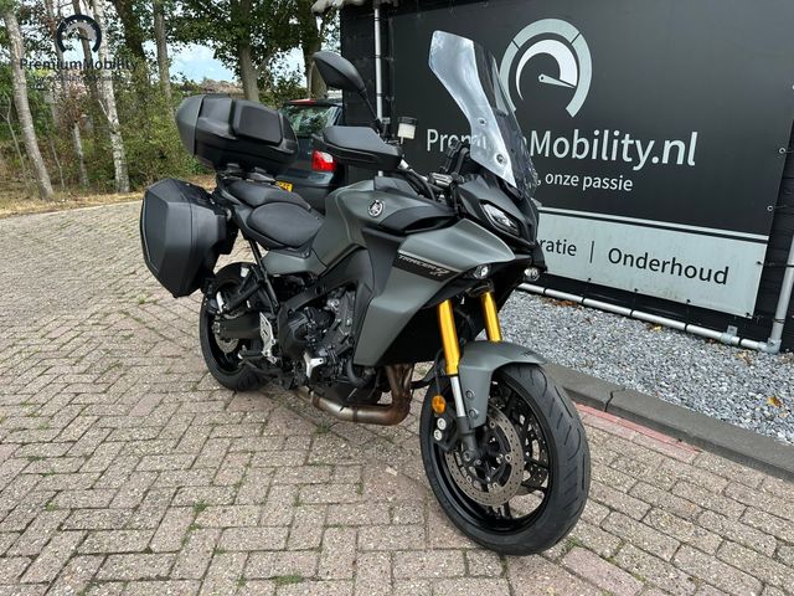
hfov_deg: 71.6
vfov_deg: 56.8
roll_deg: +0.4
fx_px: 550
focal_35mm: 24
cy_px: 298
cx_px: 397
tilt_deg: -19.0
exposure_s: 1/952
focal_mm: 6.86
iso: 80
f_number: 1.78
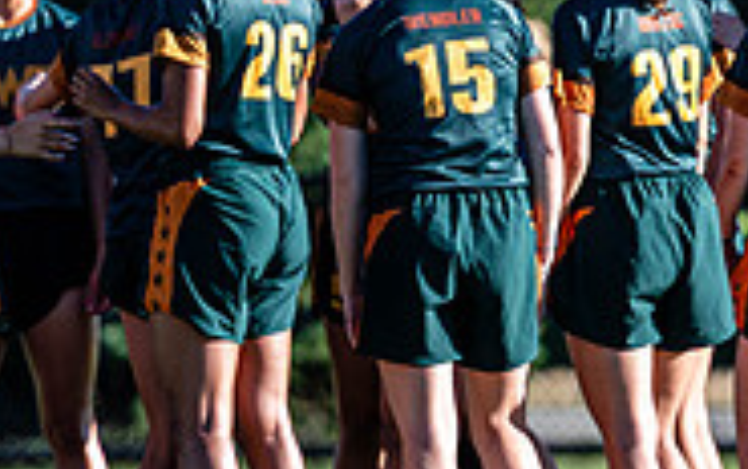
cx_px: 348
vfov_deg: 1.4
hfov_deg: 2.2
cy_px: 204
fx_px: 19567
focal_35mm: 959
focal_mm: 200
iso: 100
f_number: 3.2
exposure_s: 1/1000
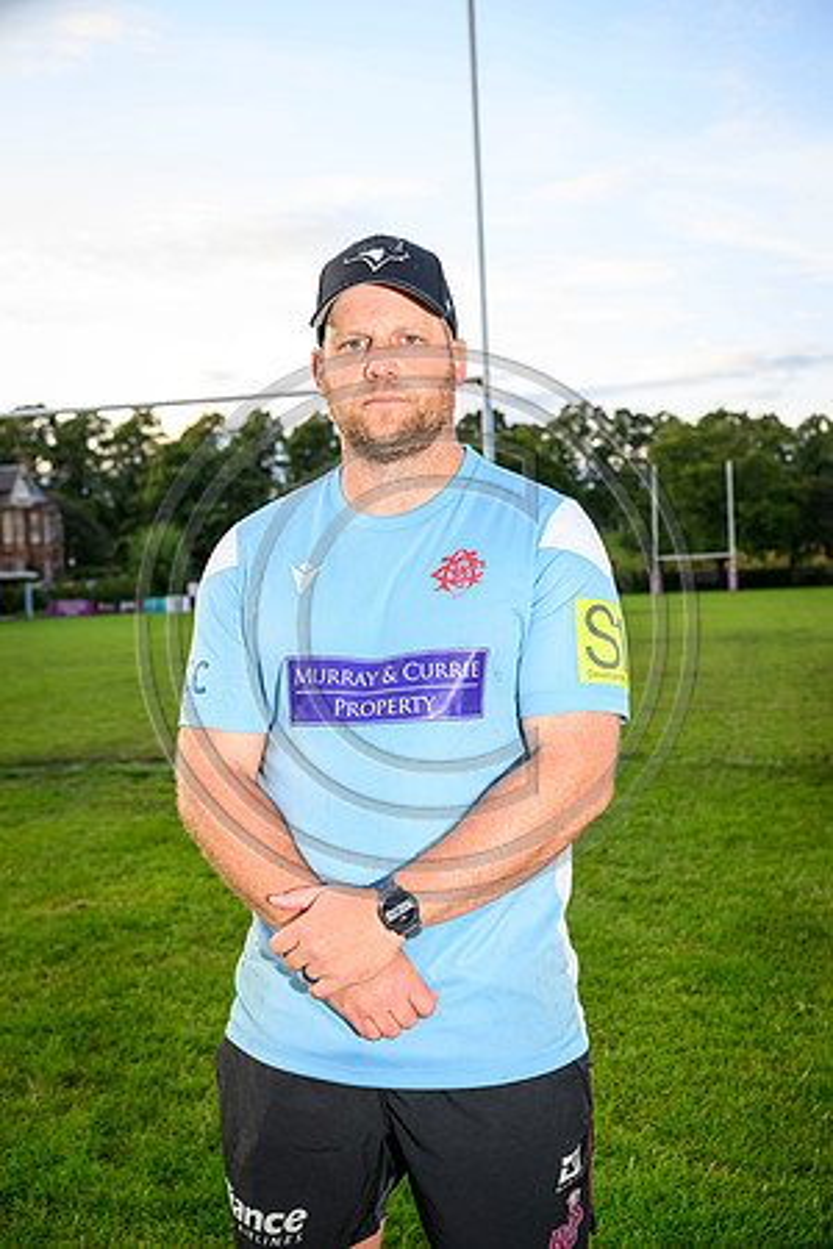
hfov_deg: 33.4
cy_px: 624
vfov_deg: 48.5
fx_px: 1388
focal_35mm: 40
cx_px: 416
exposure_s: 1/160
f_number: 5
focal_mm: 40
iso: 500
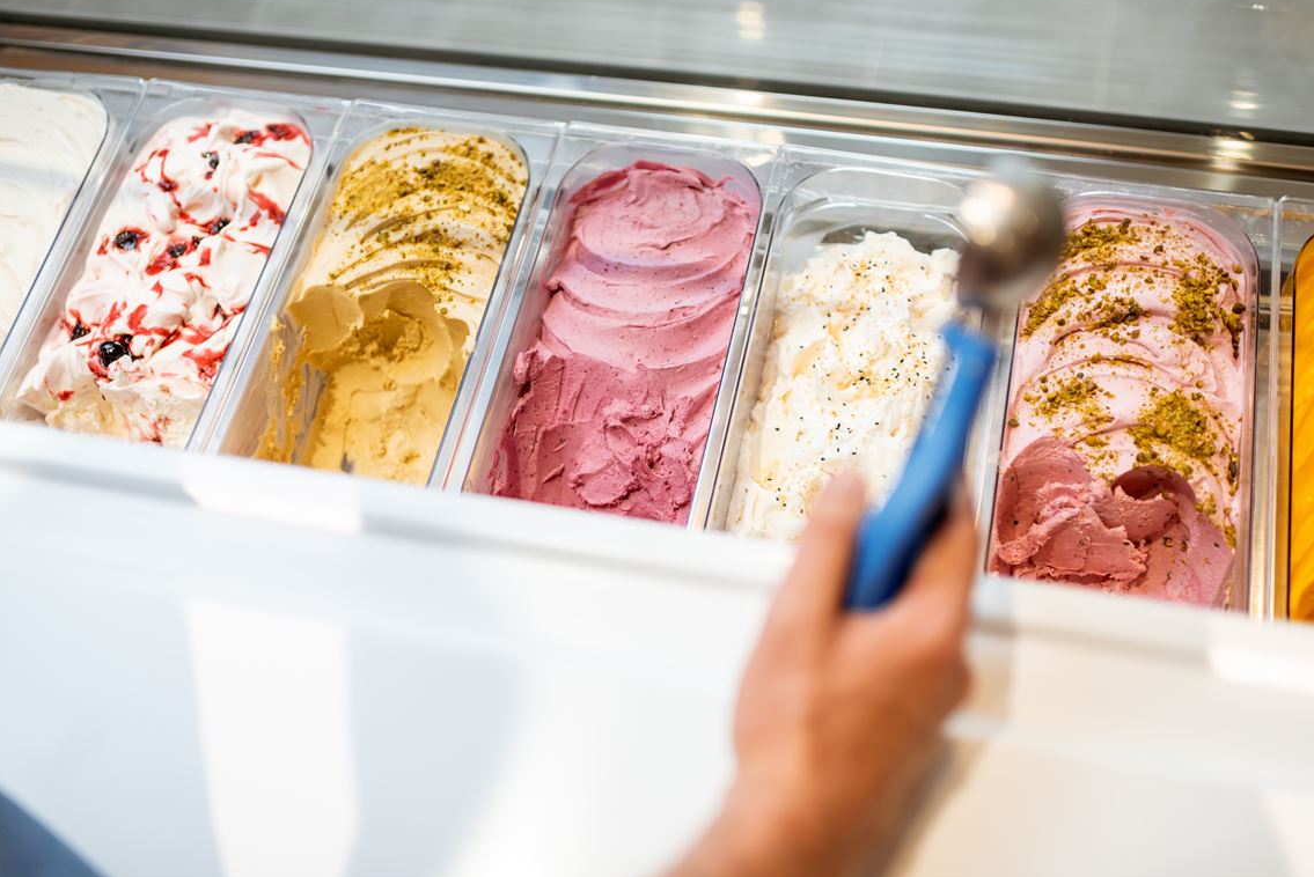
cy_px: 429
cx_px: 638
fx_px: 1351
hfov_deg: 51.9
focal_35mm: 37
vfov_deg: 36.0
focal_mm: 35
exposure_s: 1/200
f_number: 2
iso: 250
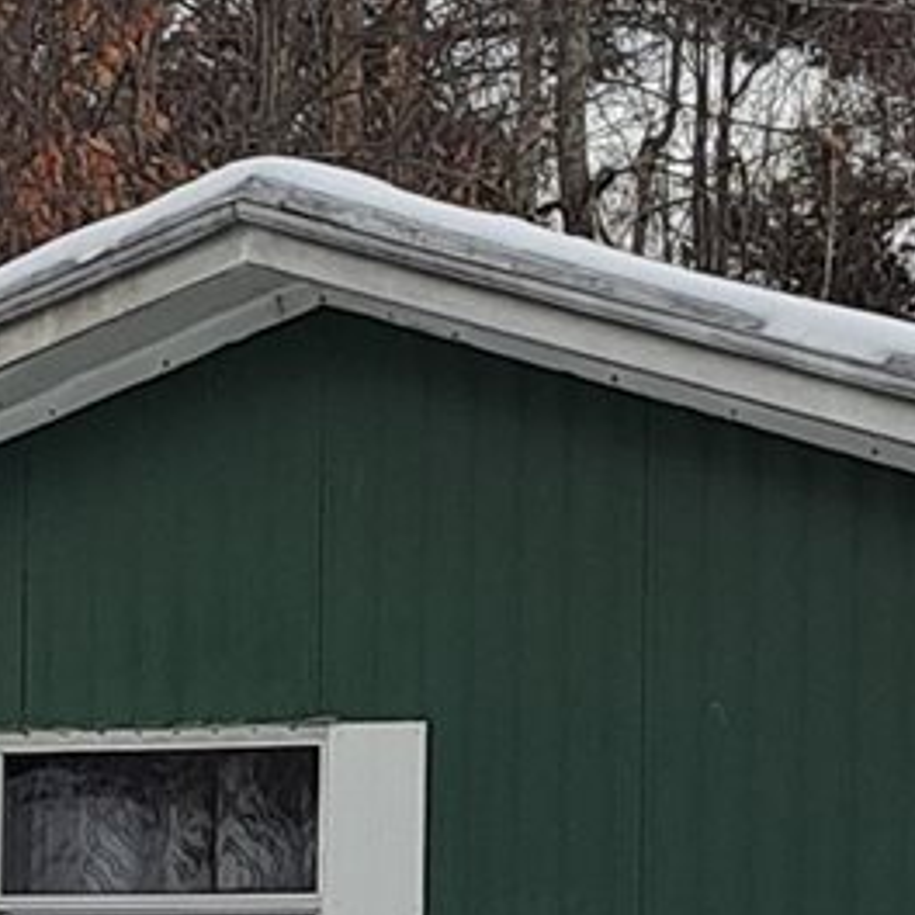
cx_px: -26
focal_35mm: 185
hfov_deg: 9.4
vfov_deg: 9.4
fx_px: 5532
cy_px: 984
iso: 50
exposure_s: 1/60
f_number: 1.8
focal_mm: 5.23
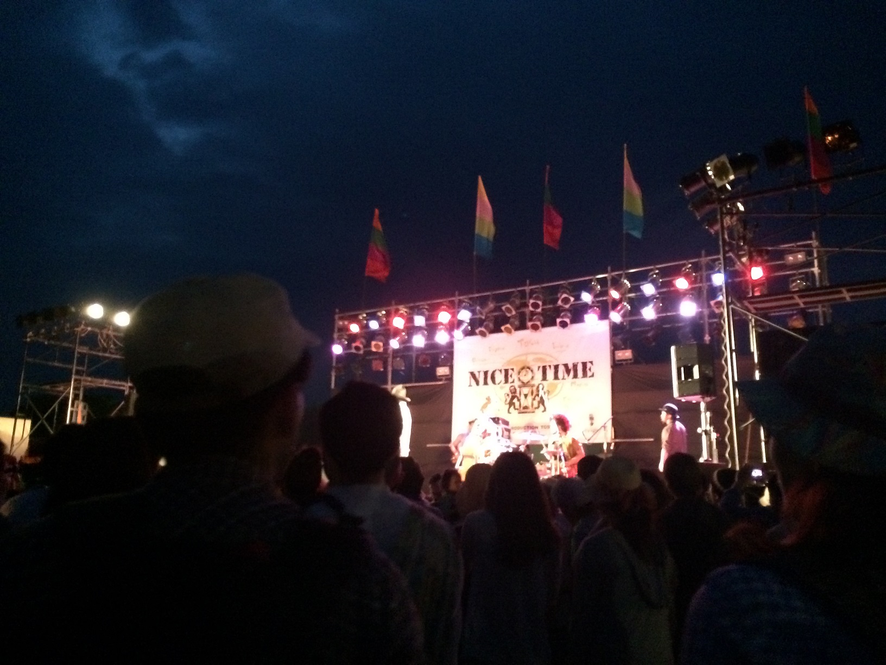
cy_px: 332
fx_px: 768
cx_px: 443
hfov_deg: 60.0
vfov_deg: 46.8
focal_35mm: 30
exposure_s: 1/15
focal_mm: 4.12
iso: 500
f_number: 2.2
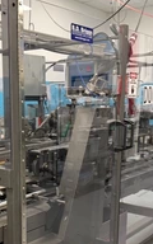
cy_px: 178
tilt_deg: -12.3
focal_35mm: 53
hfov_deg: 24.2
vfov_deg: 37.4
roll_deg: +1.2
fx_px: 354
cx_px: 38
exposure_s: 1/60
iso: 250
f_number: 1.78
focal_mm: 6.76
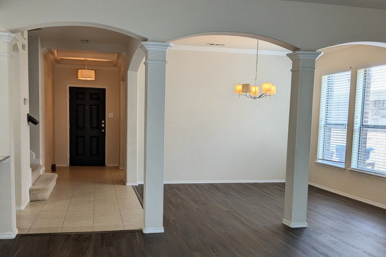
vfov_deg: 40.9
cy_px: 158
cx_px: 212
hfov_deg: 58.6
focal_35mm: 32
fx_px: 343
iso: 47
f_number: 1.73
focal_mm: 4.38
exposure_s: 1/143
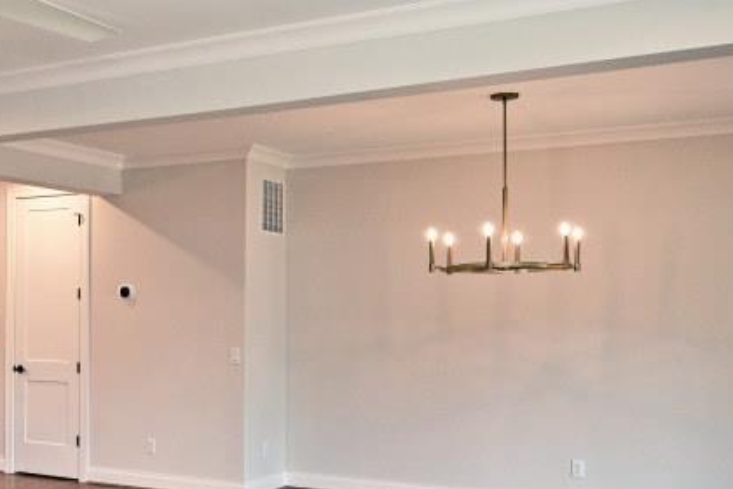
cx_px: 82
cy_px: 299
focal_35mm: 50
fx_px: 1018
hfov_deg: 37.2
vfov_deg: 26.9
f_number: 4
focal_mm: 14
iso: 220
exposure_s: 1/60
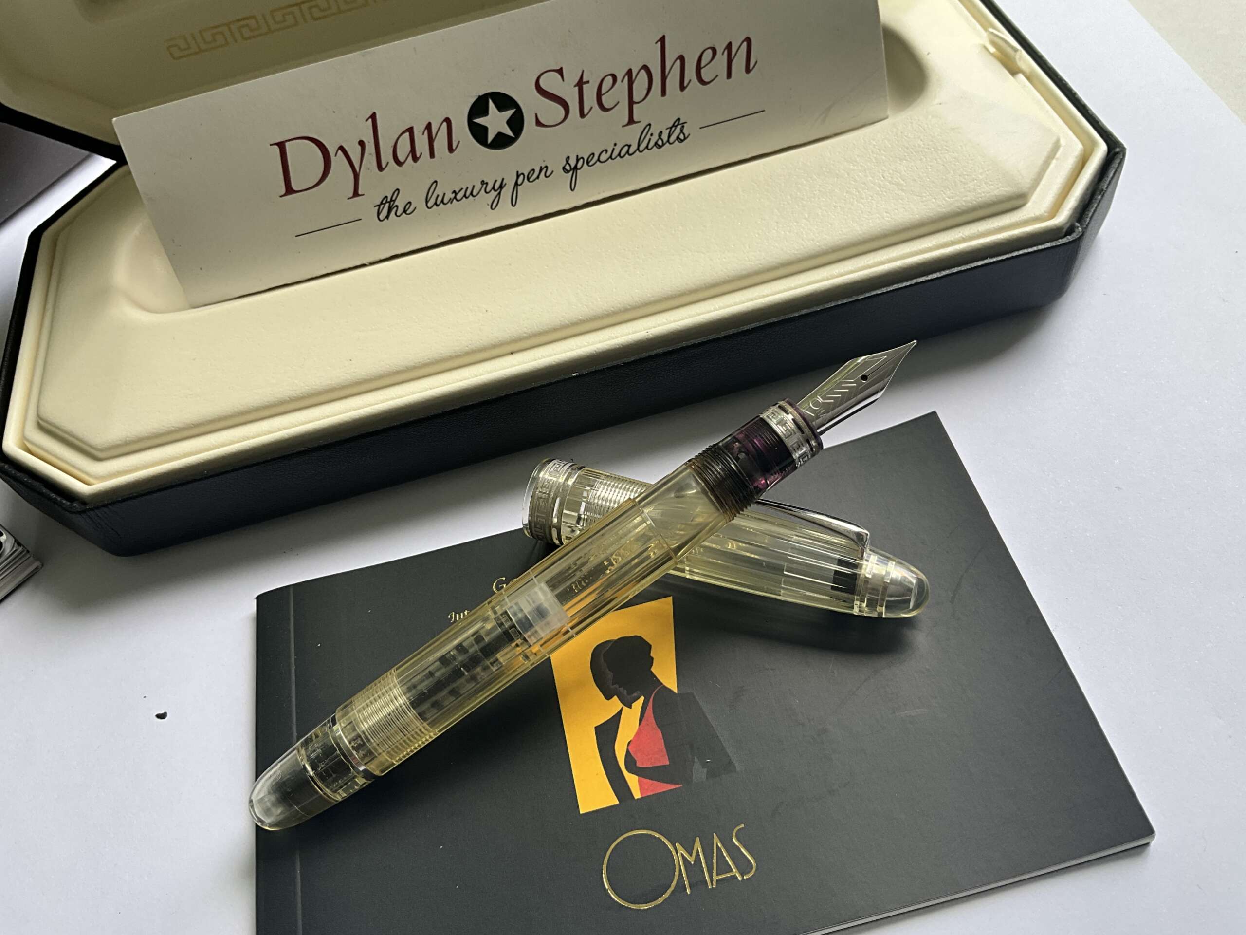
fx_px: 1044
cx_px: 623
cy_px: 468
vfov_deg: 48.2
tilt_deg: -53.3
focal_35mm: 29
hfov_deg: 61.7
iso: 25
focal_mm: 3
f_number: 1.8
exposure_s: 1/122
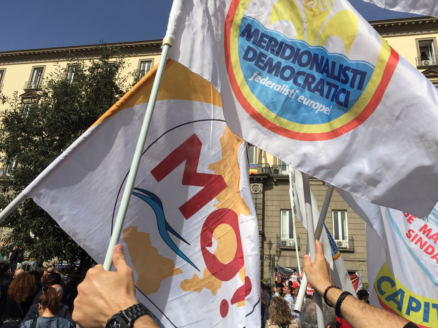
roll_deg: -4.7
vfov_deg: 48.2
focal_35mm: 29
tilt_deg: +20.7
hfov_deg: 61.7
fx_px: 367
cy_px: 164
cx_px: 219
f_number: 2.2
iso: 32
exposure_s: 1/4405
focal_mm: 4.15
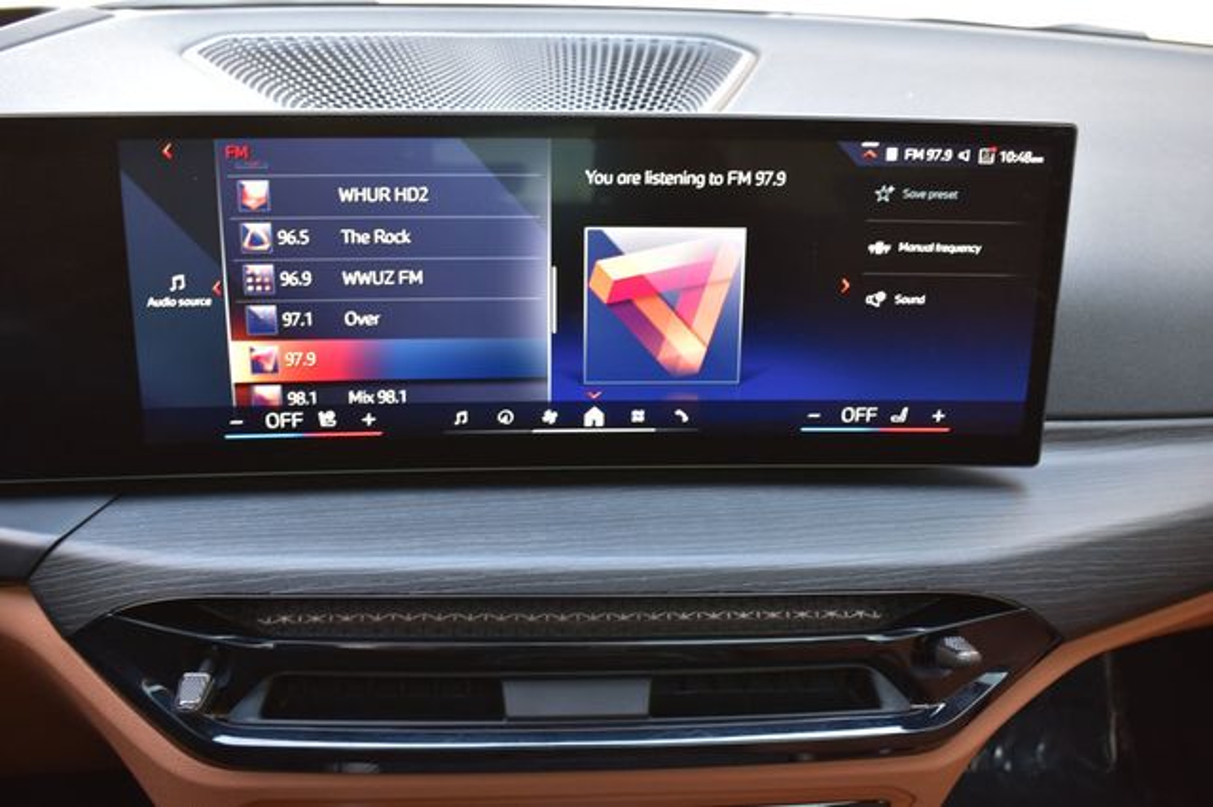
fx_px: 1212
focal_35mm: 36
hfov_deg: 53.2
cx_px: 606
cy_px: 404
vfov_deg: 36.8
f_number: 6.3
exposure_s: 1/15
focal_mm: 24
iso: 450
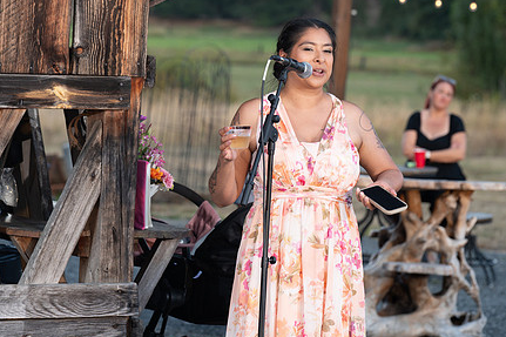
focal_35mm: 202
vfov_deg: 6.8
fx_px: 2838
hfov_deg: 10.2
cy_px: 129
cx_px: 254
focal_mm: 150
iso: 320
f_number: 5.6
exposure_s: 1/125
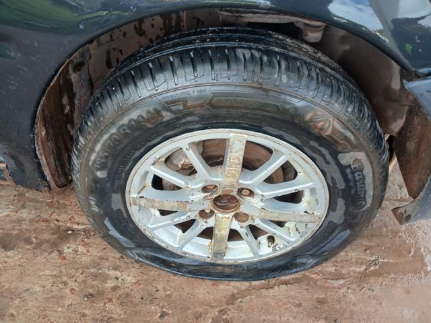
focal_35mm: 26
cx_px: 216
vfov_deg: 53.1
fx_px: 324
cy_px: 162
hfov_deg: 67.3
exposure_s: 1/60
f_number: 1.8
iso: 50
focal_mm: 3.98
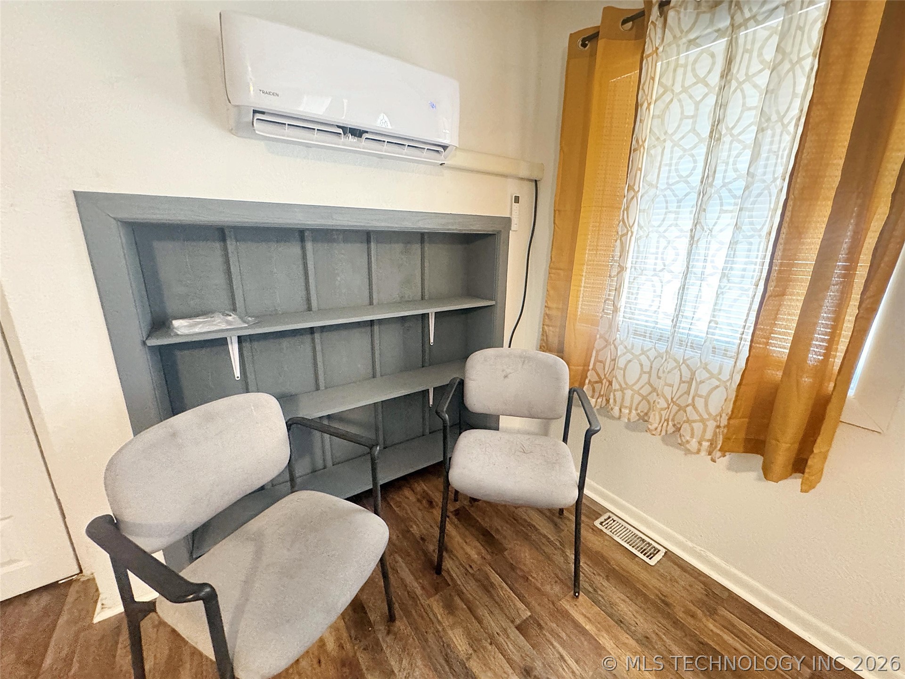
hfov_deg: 102.1
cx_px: 452
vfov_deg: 85.7
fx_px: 366
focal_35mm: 14
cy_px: 340
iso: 800
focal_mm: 2.2
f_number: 2.2
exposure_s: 1/60
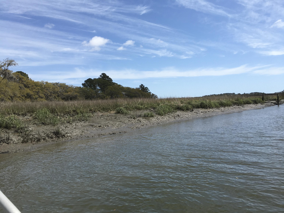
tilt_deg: -0.3
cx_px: 142
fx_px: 238
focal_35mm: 29
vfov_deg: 48.2
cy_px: 106
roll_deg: +2.5
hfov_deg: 61.7
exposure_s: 1/2079
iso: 25
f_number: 2.2
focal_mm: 4.15
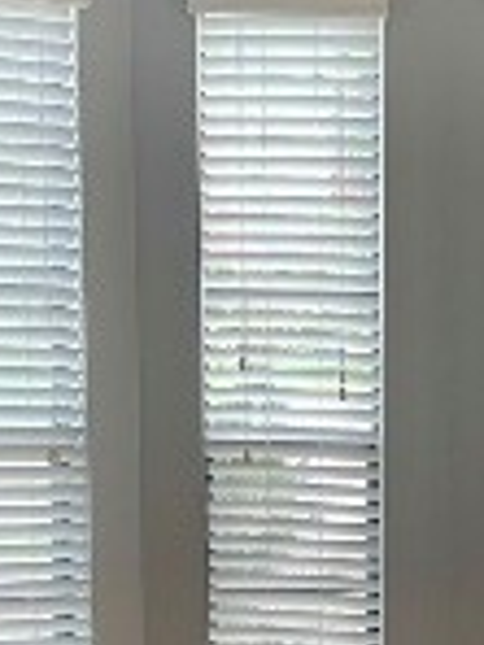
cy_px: 763
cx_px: 419
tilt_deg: -9.5
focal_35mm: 135
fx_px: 2517
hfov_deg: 10.9
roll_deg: +0.6
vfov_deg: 14.2
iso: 80
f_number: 1.6
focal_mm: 4.2
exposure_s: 1/60
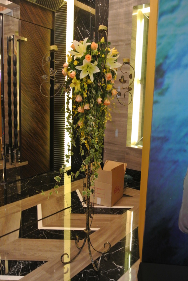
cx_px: 94
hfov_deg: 42.5
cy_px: 140
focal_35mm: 31
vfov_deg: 60.2
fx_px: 242
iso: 800
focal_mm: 11.8
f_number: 3.8
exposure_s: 1/25
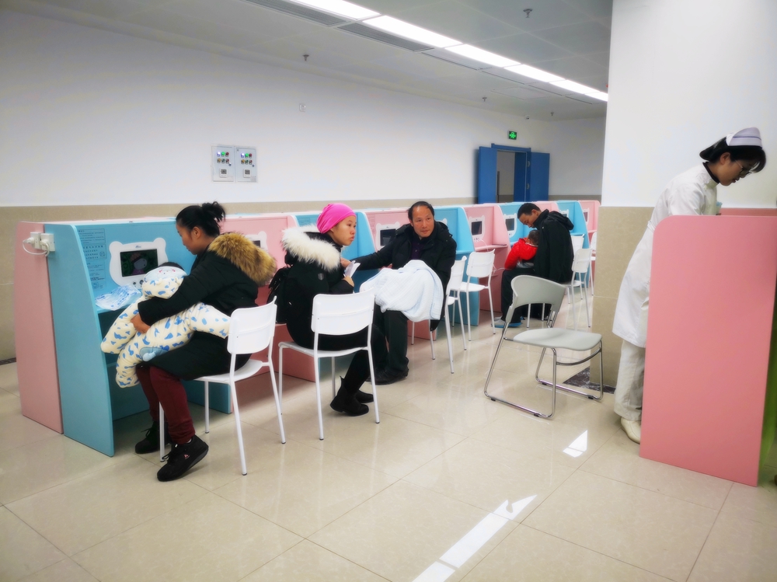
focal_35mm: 27
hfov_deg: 65.3
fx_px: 606
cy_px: 291
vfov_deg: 51.3
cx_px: 388
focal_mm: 3.95
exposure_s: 1/120
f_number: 1.8
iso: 64
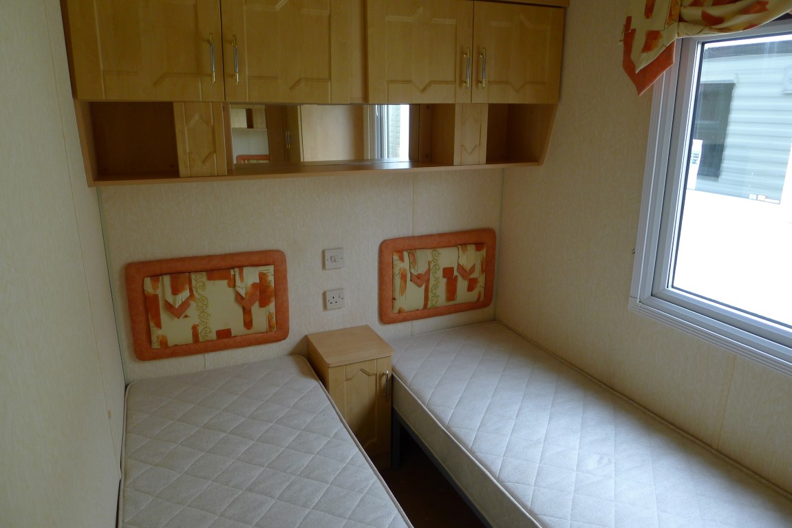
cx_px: 396
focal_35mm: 24
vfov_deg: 53.2
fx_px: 528
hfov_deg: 73.7
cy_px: 264
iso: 160
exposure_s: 1/60
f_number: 2
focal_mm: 5.1
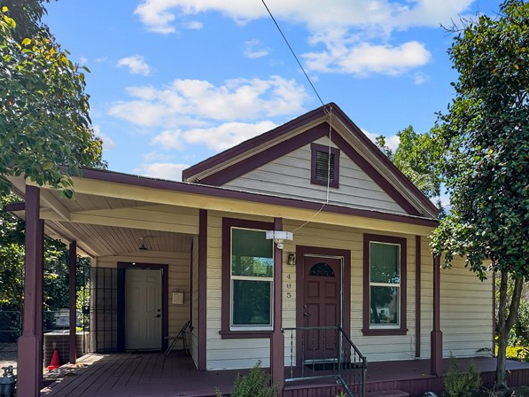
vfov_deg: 55.4
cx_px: 356
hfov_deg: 69.4
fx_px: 367
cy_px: 271
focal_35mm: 24
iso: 40
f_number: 2.2
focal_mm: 2.22
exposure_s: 1/350
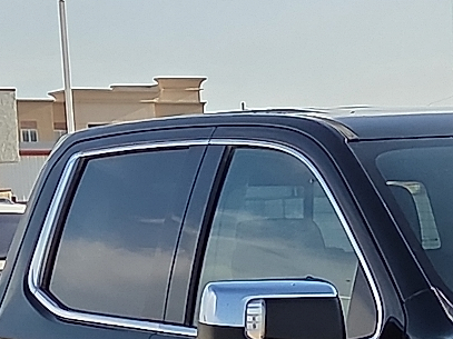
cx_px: 580
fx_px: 2159
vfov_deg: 8.8
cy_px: 492
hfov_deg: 11.7
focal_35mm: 165
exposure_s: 1/1667
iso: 25
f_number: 1.8
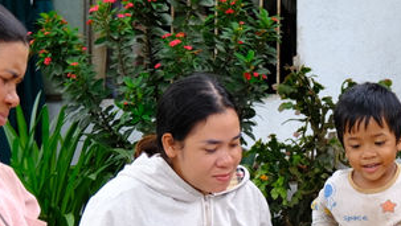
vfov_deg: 7.0
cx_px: 356
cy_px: 131
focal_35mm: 174
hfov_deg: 12.3
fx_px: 1852
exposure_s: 1/125
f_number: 4
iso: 250
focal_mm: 37.6
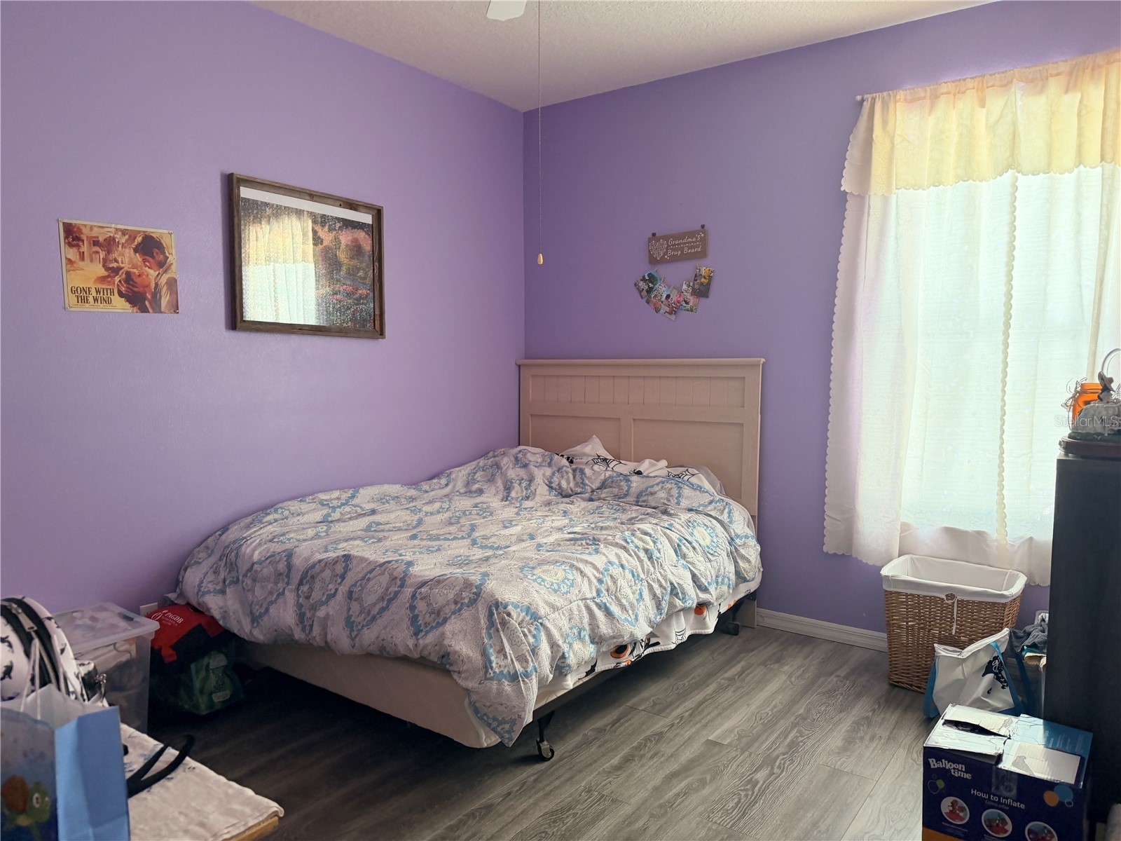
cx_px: 560
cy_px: 420
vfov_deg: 56.8
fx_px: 777
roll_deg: -0.1
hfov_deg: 71.6
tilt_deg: -6.1
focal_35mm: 24
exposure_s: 1/68
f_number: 1.78
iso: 200
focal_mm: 6.76
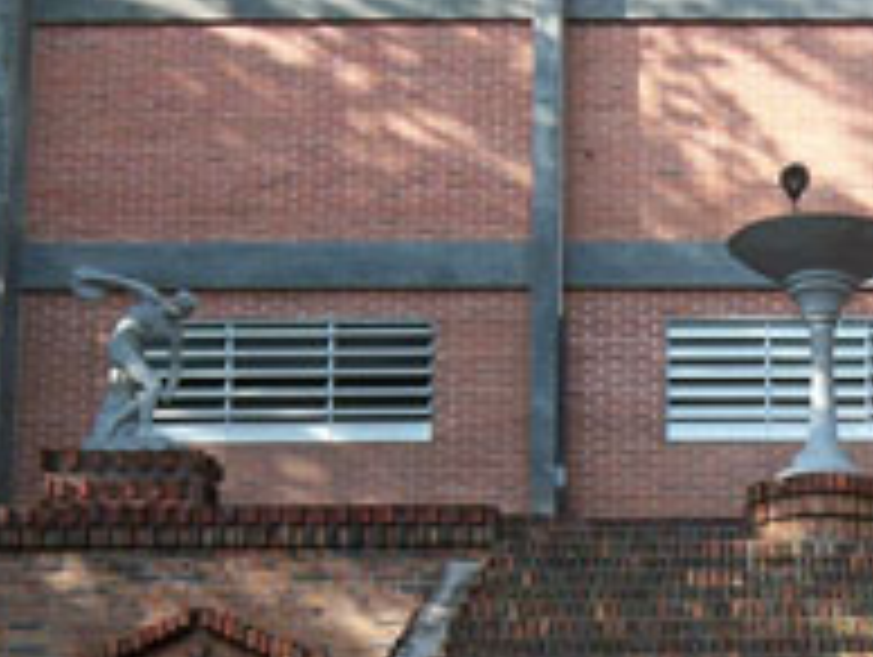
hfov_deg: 26.1
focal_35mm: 71
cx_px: 855
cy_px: 670
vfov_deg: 20.1
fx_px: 1793
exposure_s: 1/250
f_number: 2.8
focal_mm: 3.8
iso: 50
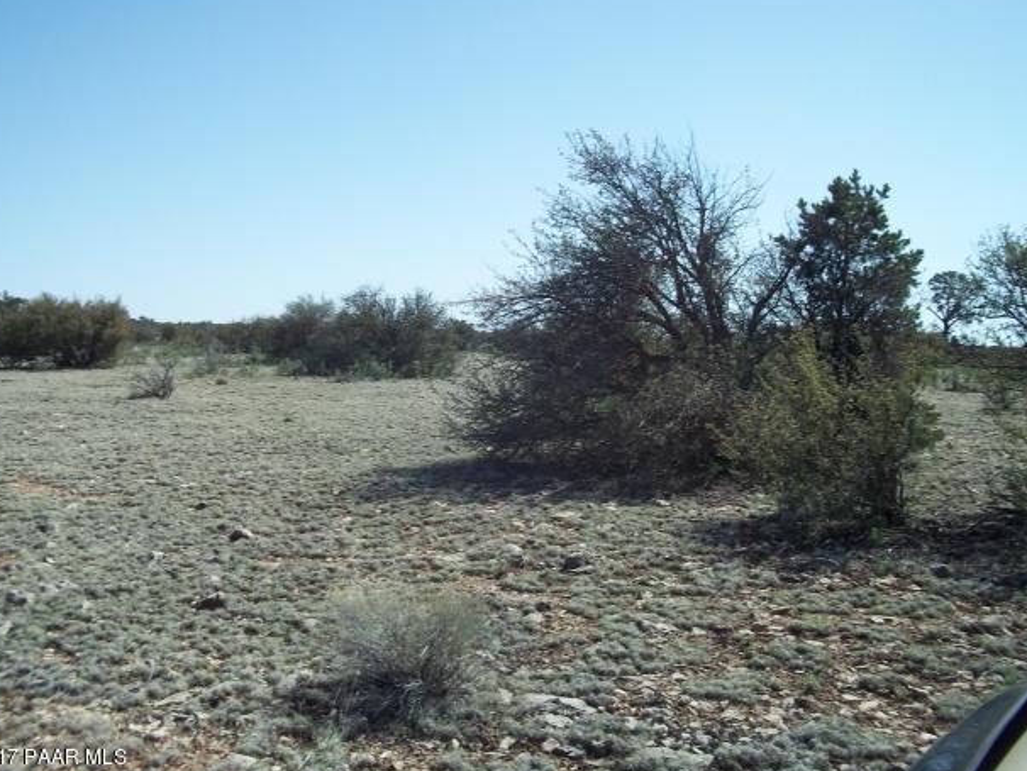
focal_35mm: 38
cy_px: 385
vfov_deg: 37.7
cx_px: 490
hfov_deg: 48.9
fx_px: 1128
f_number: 8
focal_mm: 6.5
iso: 80
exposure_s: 1/200
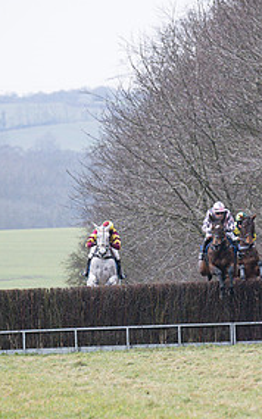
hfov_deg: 1.8
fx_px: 8287
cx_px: 211
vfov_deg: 2.9
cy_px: 221
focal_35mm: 725
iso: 400
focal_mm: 200
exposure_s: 1/1000
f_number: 5
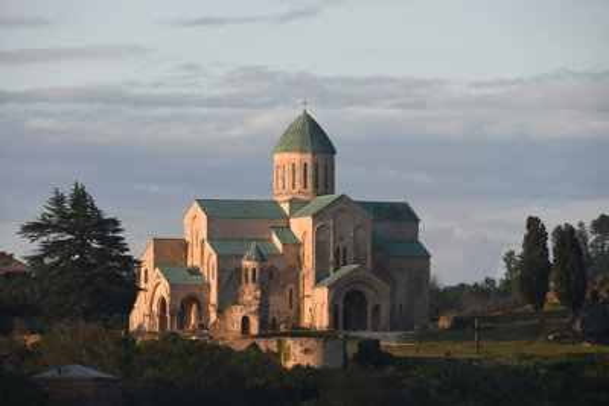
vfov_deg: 4.2
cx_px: 304
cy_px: 203
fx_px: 5584
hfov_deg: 6.2
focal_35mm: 330
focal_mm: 220
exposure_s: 1/400
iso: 800
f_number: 8
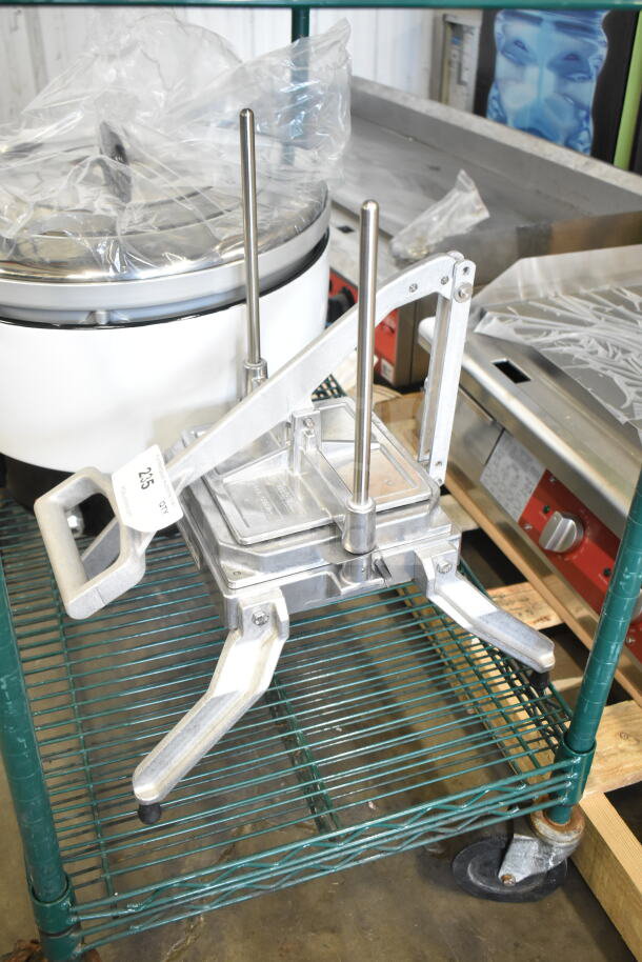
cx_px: 321
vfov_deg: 55.1
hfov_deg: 38.4
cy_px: 481
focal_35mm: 34
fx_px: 922
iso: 1800
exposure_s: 1/40
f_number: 3.8
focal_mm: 23
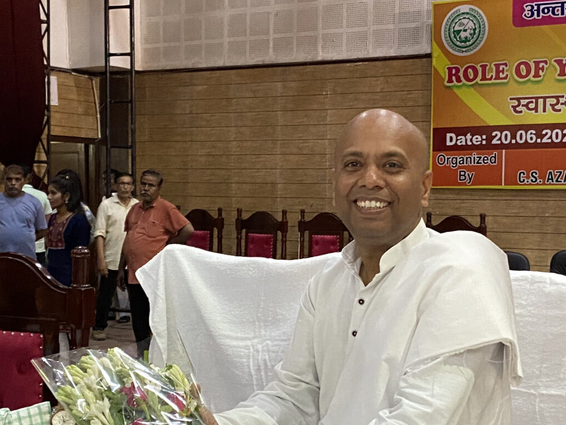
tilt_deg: -5.0
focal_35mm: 65
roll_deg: -0.7
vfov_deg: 22.5
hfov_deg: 29.8
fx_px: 1063
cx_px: 285
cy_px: 289
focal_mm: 4.25
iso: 500
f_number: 1.8
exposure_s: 1/50
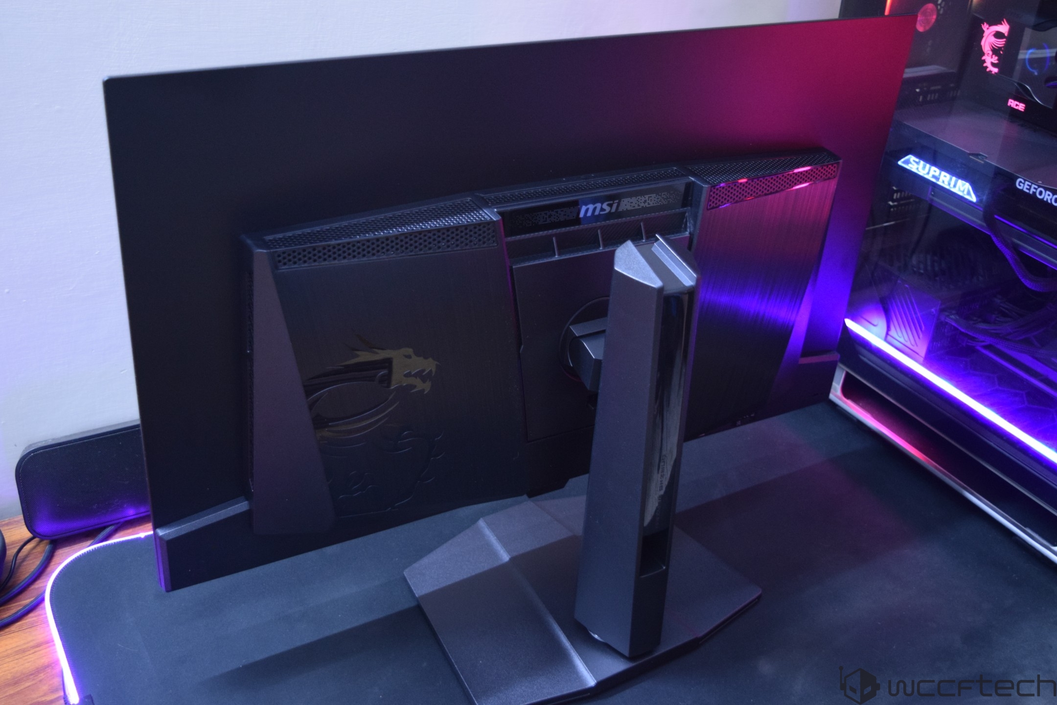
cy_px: 352
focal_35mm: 39
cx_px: 528
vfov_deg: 34.2
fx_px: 1145
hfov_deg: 49.6
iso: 1600
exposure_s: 1/10
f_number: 4
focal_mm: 26
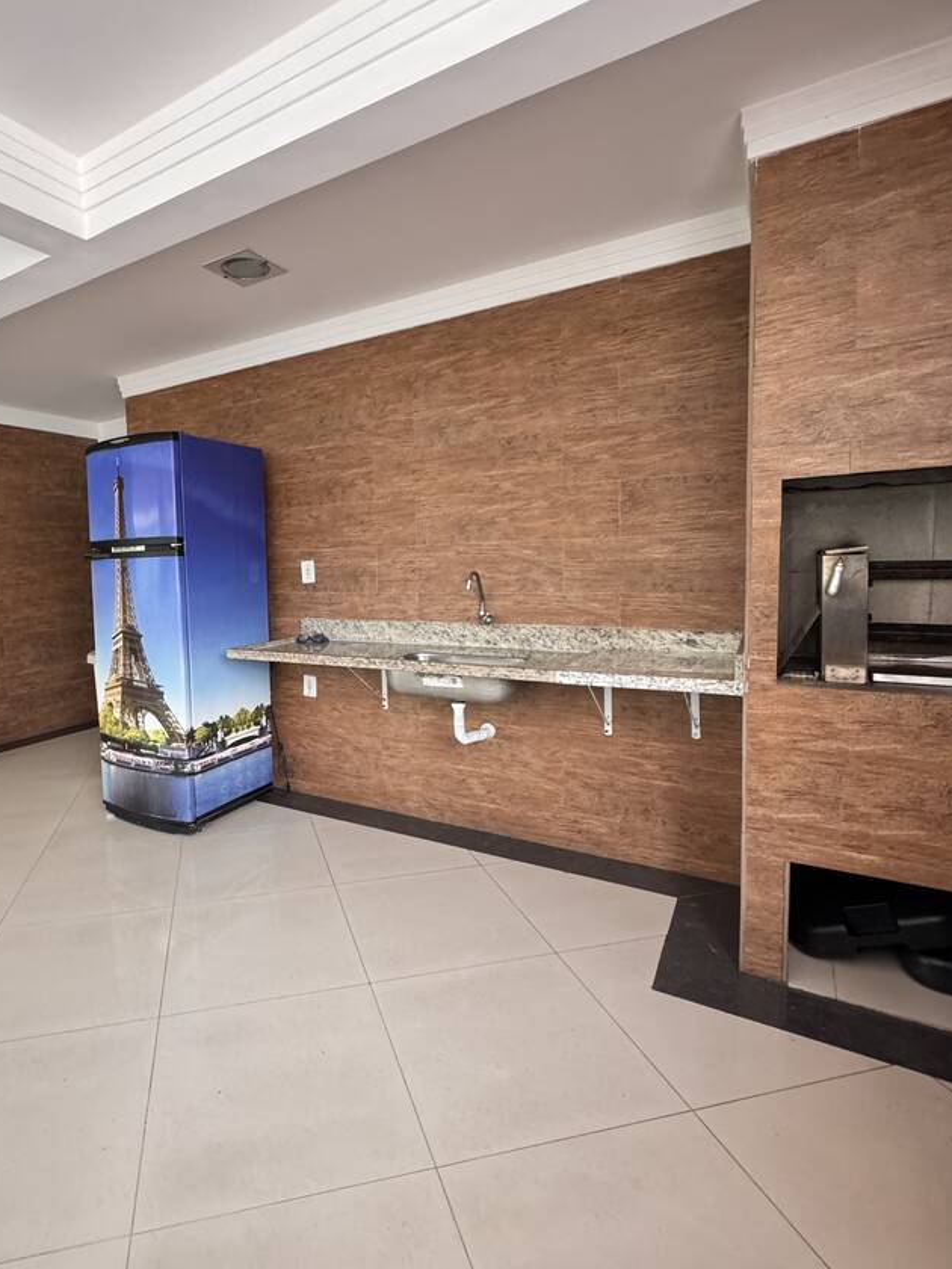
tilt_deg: -5.9
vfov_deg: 87.7
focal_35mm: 18
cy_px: 610
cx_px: 349
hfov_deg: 70.3
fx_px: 660
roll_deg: +1.1
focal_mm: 2.22
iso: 320
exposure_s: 1/99
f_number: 2.2
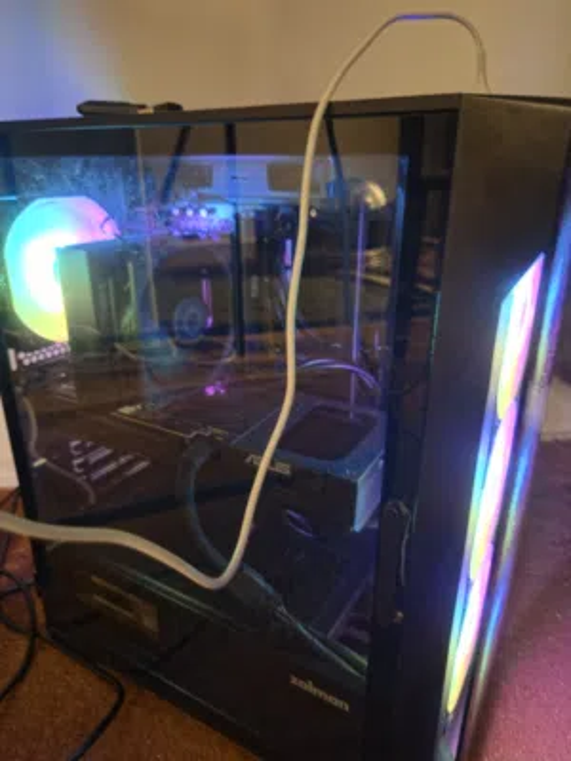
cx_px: 286
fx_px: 506
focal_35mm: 23
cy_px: 380
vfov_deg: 73.9
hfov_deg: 58.9
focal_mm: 5.4
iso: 800
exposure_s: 1/5.25
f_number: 1.8
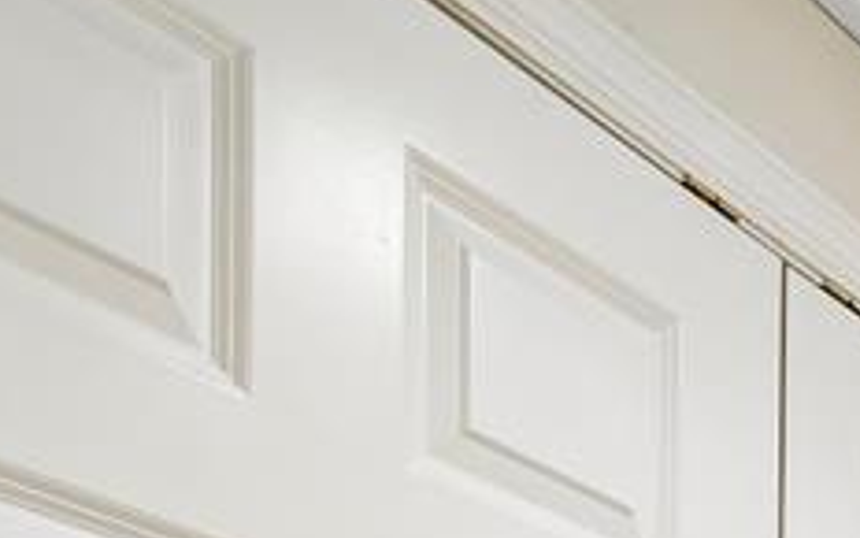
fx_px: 1477
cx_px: 1205
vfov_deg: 14.6
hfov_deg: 26.1
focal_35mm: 63
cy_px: 1236
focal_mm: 14
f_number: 8
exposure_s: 1/13
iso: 400
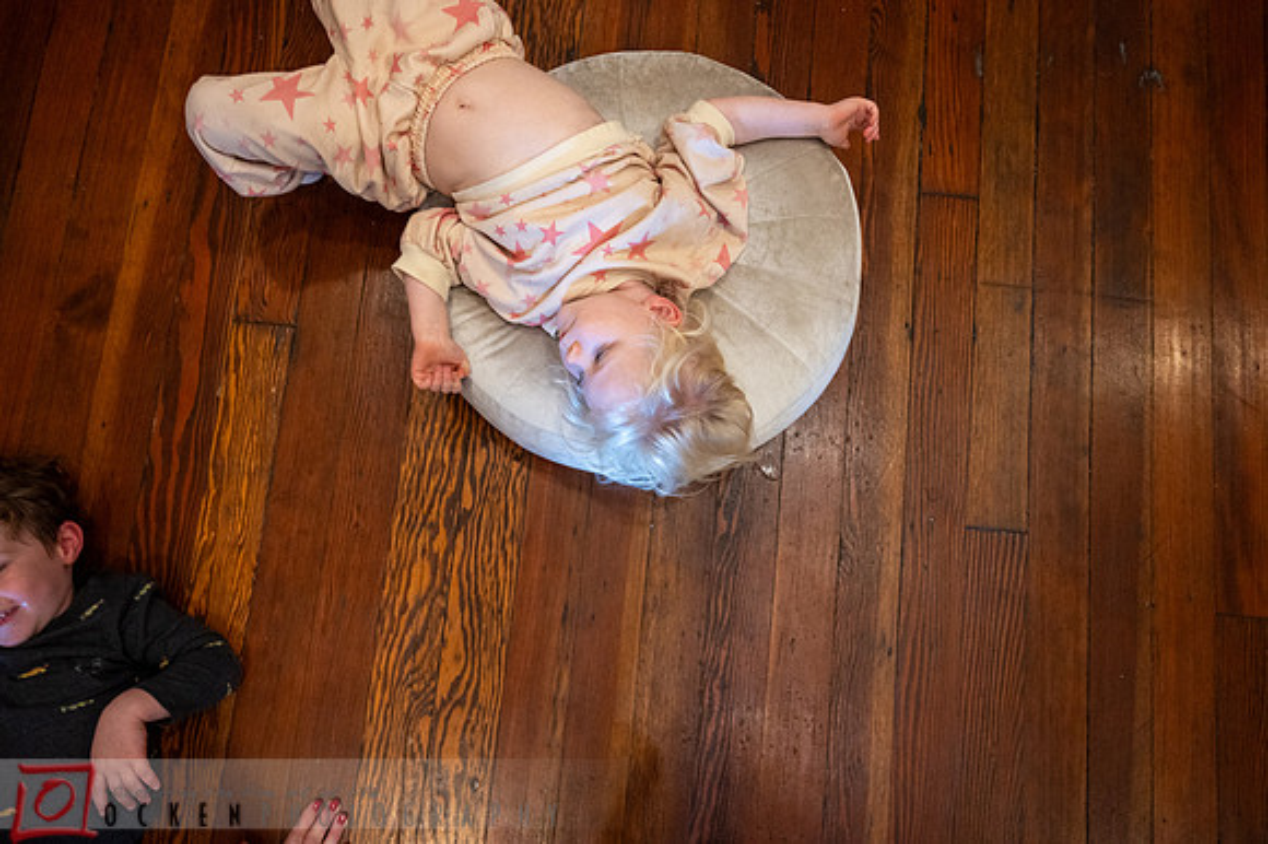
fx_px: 915
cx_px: 634
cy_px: 422
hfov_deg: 69.4
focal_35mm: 26
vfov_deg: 49.5
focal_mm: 26
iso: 3200
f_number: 4
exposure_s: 1/125
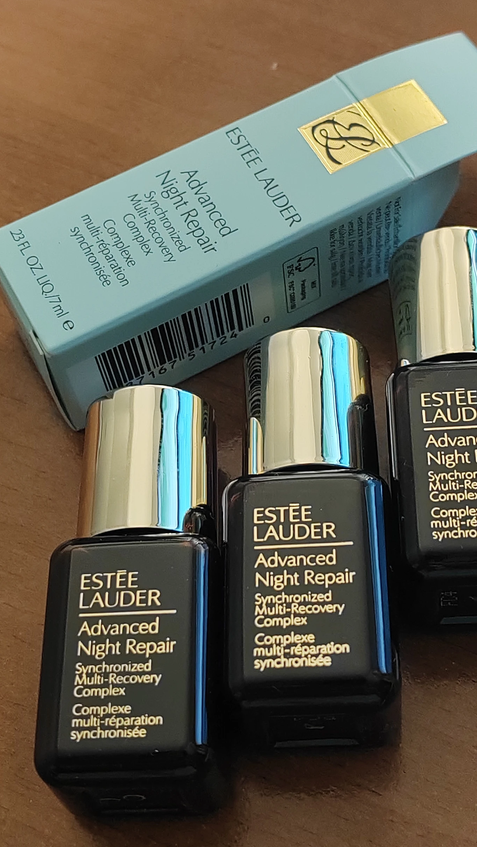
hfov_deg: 20.0
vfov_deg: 34.9
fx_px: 1349
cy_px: 408
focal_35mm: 60
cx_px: 283
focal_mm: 5.52
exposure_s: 1/50
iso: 1000
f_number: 1.9
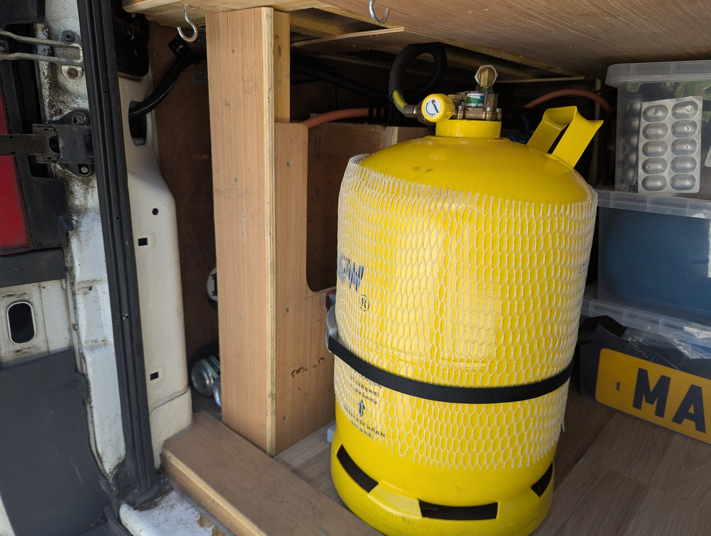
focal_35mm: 24
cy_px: 268
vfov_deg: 56.9
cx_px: 356
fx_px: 494
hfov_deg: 71.5
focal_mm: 6.81
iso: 45
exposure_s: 1/271
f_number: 1.85
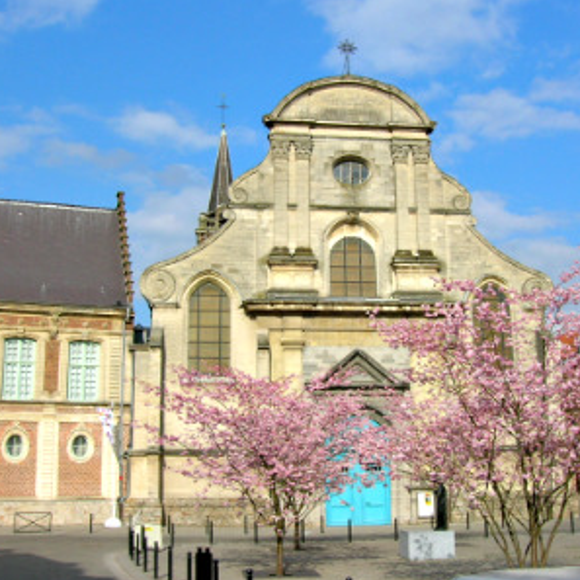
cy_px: 284
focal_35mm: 42
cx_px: 331
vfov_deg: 40.0
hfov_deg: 39.9
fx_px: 796
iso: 50
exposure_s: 1/492
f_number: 4.9
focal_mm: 5.7
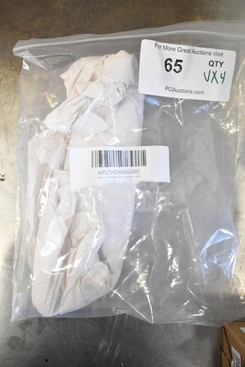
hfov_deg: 40.6
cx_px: 123
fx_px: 332
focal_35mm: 33
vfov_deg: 57.9
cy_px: 178
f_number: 4.5
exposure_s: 1/80
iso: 1600
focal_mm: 21
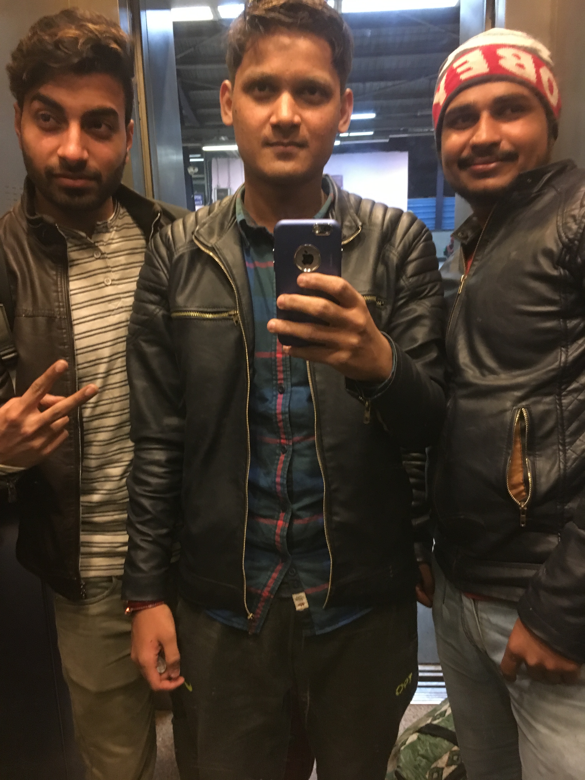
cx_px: 292
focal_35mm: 29
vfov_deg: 61.7
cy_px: 390
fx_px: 653
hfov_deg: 48.2
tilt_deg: -13.7
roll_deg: +2.2
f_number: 2.2
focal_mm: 4.15
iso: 400
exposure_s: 1/17
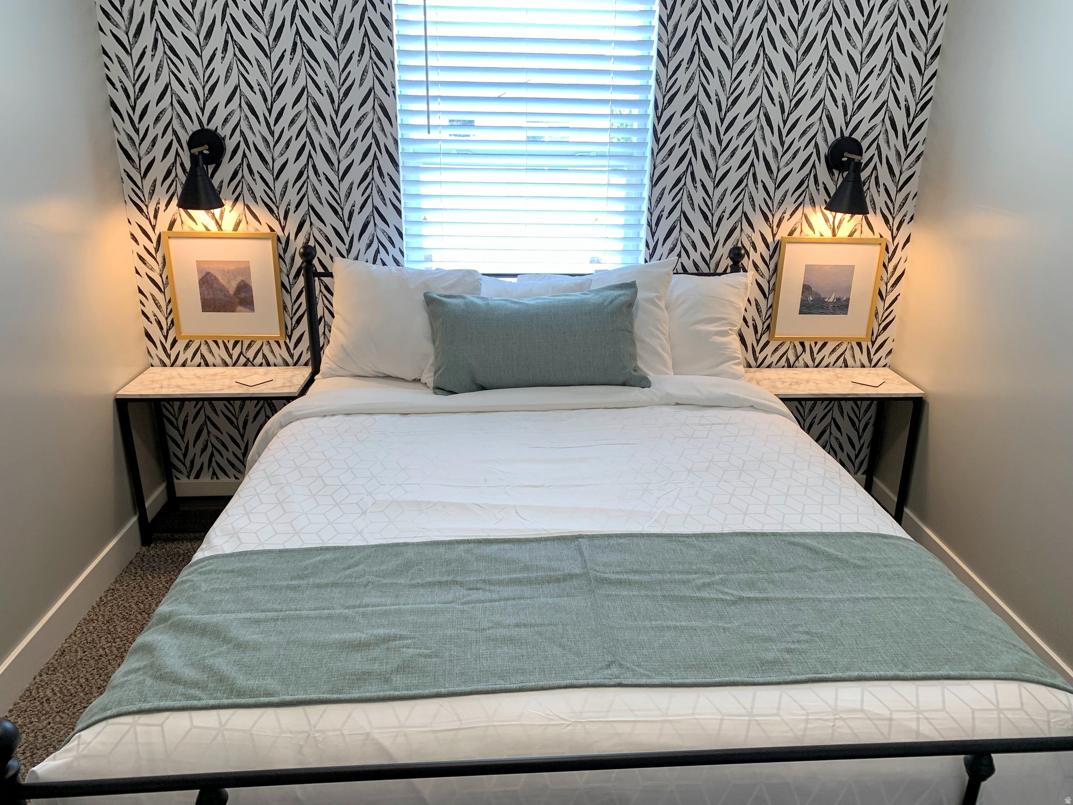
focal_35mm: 26
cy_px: 402
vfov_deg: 53.1
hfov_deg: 67.3
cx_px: 536
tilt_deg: -18.7
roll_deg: -1.0
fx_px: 806
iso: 50
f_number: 1.8
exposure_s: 1/120
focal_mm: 4.25
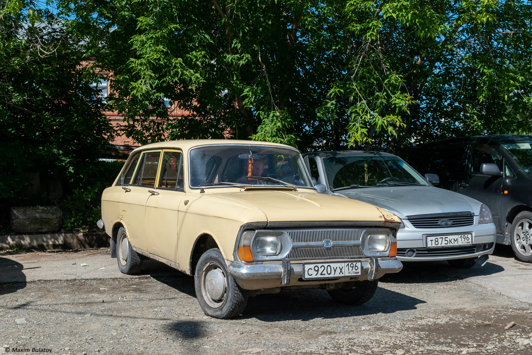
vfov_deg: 33.0
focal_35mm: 40
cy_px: 178
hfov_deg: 47.9
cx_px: 266
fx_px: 599
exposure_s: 1/2000
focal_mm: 27
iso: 400
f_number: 8
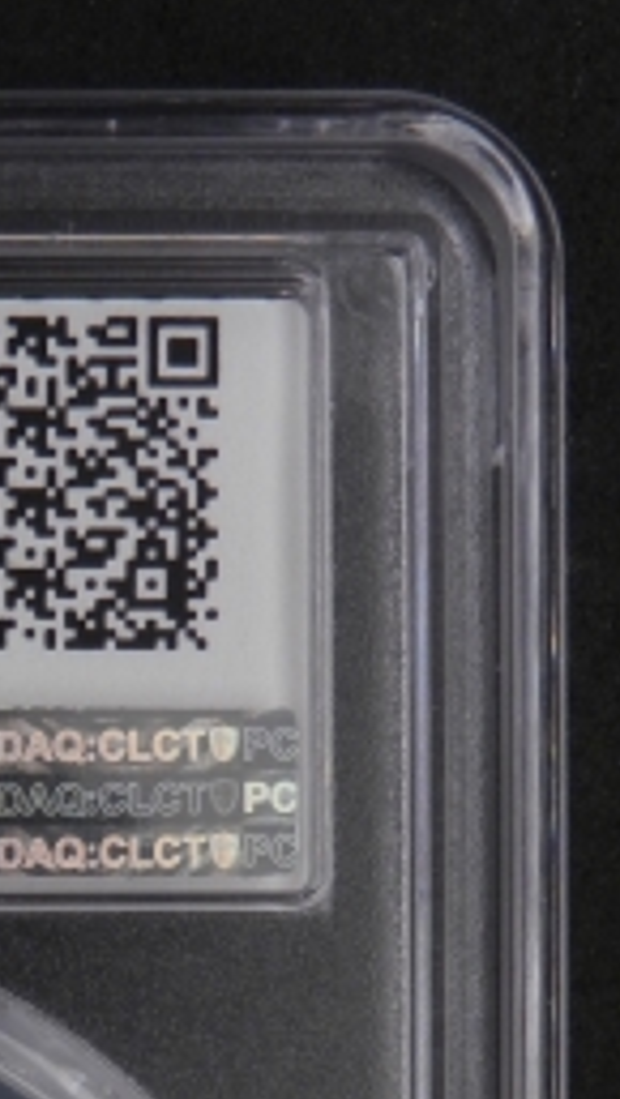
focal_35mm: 122
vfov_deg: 17.0
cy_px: 1185
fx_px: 3557
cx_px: -393
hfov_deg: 9.6
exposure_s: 1/30
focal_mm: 8.2
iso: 160
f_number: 4.2
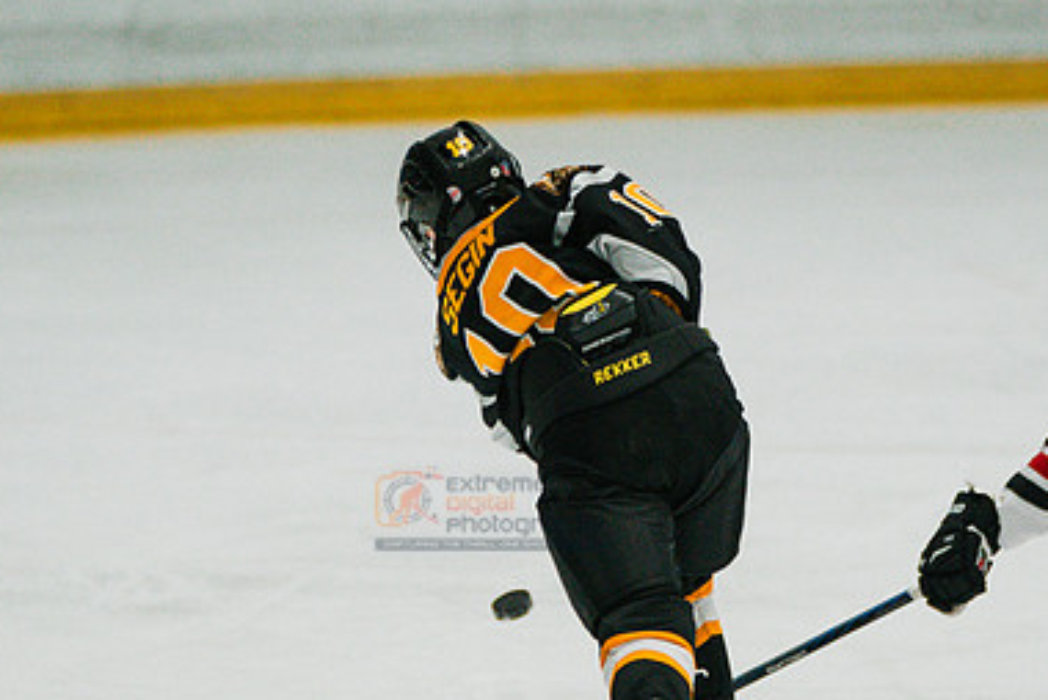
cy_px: 379
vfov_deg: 3.3
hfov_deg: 4.9
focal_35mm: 421
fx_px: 12265
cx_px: 494
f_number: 3.2
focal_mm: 197
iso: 3200
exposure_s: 1/2000
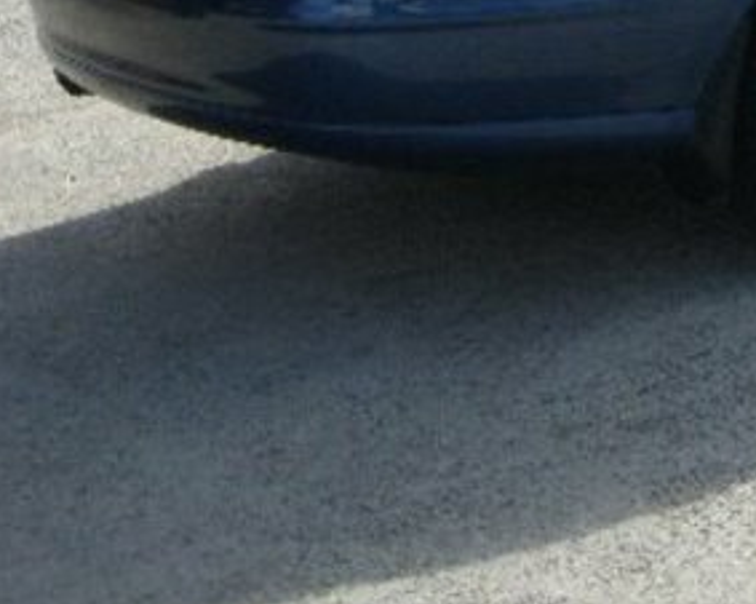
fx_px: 2348
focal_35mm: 105
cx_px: 908
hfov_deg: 17.4
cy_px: -61
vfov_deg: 14.3
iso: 50
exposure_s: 1/200
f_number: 4.5
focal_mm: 6.7
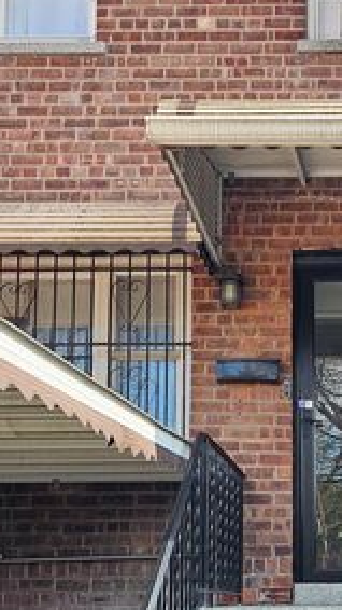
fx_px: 952
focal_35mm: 59
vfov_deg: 34.4
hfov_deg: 19.6
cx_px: 366
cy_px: 486
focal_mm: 6.3
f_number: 1.7
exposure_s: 1/166
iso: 10
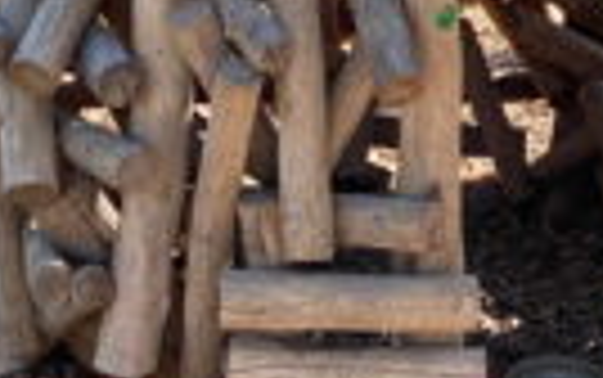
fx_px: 2747
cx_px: 349
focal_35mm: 167
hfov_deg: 12.5
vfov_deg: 7.8
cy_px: 14
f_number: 2
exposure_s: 1/247
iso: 20
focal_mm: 6
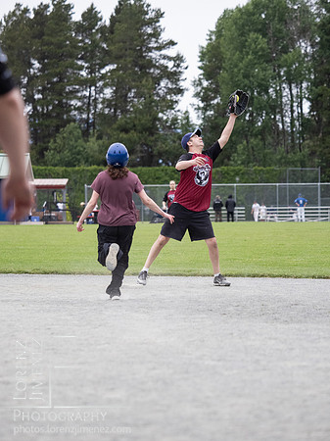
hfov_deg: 7.8
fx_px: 2417
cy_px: 220
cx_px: 165
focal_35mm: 190
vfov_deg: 10.4
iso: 1250
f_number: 2.8
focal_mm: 95
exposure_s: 1/1250
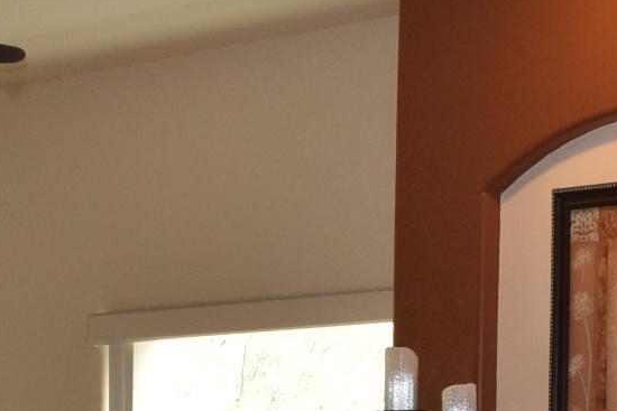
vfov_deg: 8.9
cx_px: 647
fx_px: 2520
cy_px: 793
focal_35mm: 147
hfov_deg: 13.7
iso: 800
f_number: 5.6
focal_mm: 18
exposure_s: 1/125
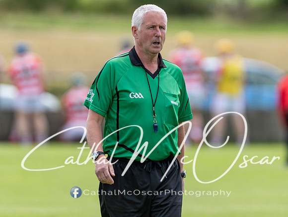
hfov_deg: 3.3
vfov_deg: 2.5
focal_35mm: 604
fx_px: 5033
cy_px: 84
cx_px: 152
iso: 100
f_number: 2.8
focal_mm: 300
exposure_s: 1/1000
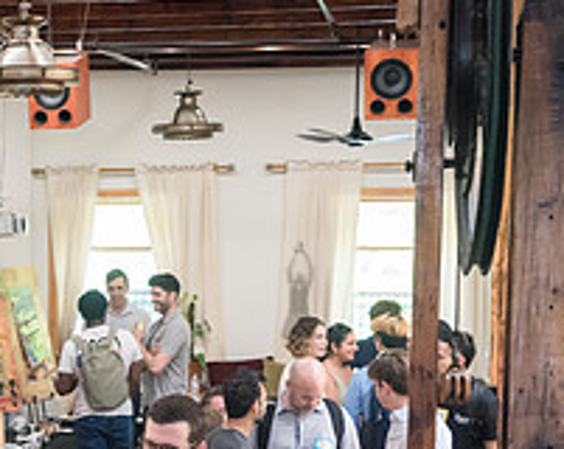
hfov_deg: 19.3
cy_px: 425
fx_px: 1583
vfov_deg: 15.9
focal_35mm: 95
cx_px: -65
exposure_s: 1/200
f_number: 4
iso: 4000
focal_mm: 35
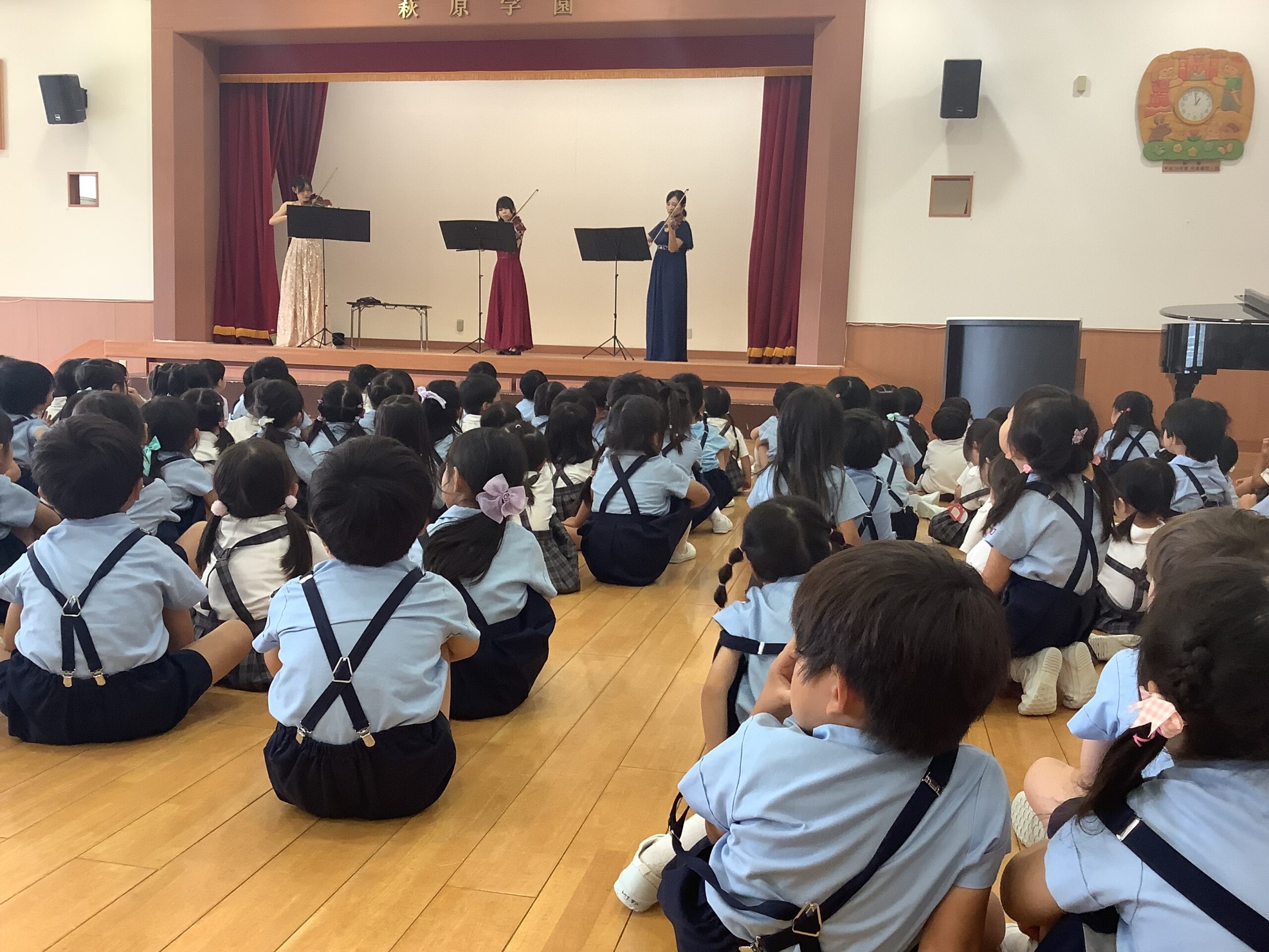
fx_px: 1136
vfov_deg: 45.4
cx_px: 634
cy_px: 476
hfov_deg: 58.4
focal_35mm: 31
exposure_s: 1/50
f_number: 2.4
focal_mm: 3.3
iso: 125
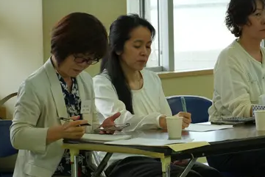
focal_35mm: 261
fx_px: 1919
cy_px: 96
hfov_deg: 7.9
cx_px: 177
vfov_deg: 5.3
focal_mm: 125
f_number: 5.6
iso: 1000
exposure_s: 1/200
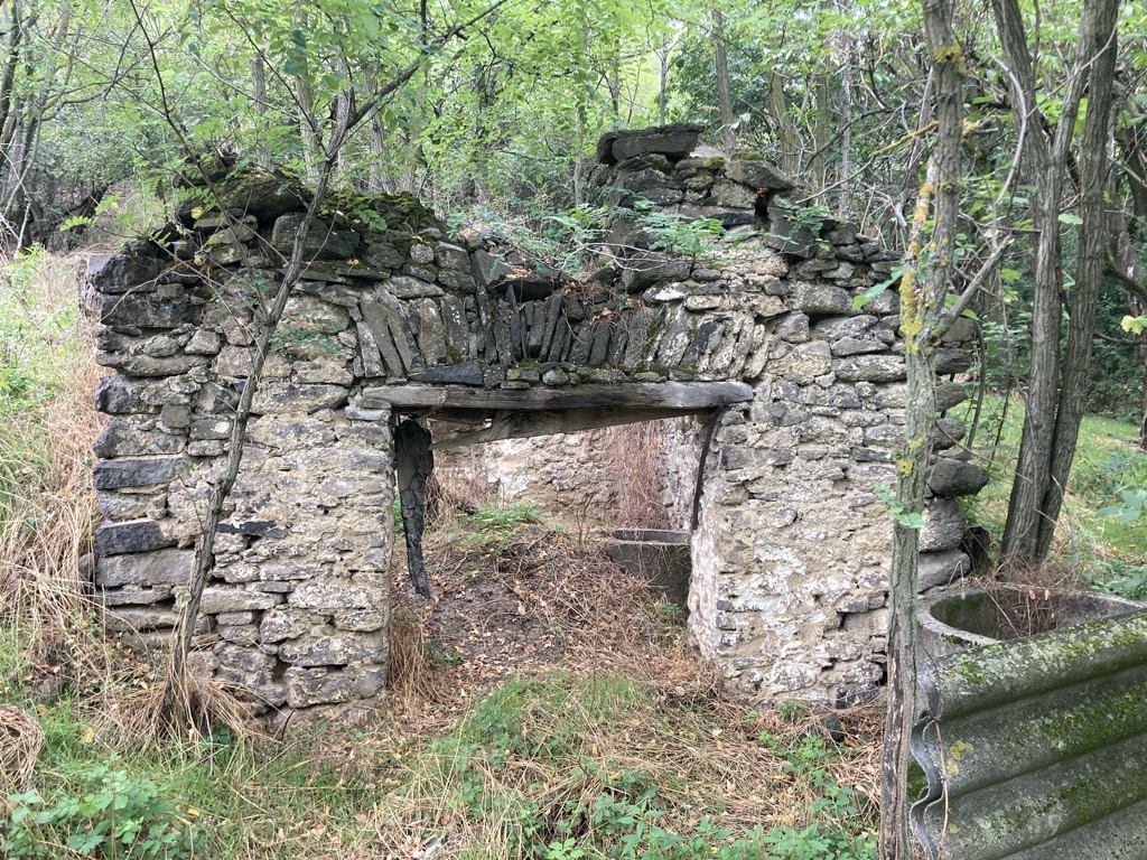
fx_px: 928
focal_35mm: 28
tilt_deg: +0.8
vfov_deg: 49.7
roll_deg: -0.3
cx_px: 574
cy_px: 430
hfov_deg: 63.4
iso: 64
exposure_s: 1/121
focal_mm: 3.99
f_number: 1.8
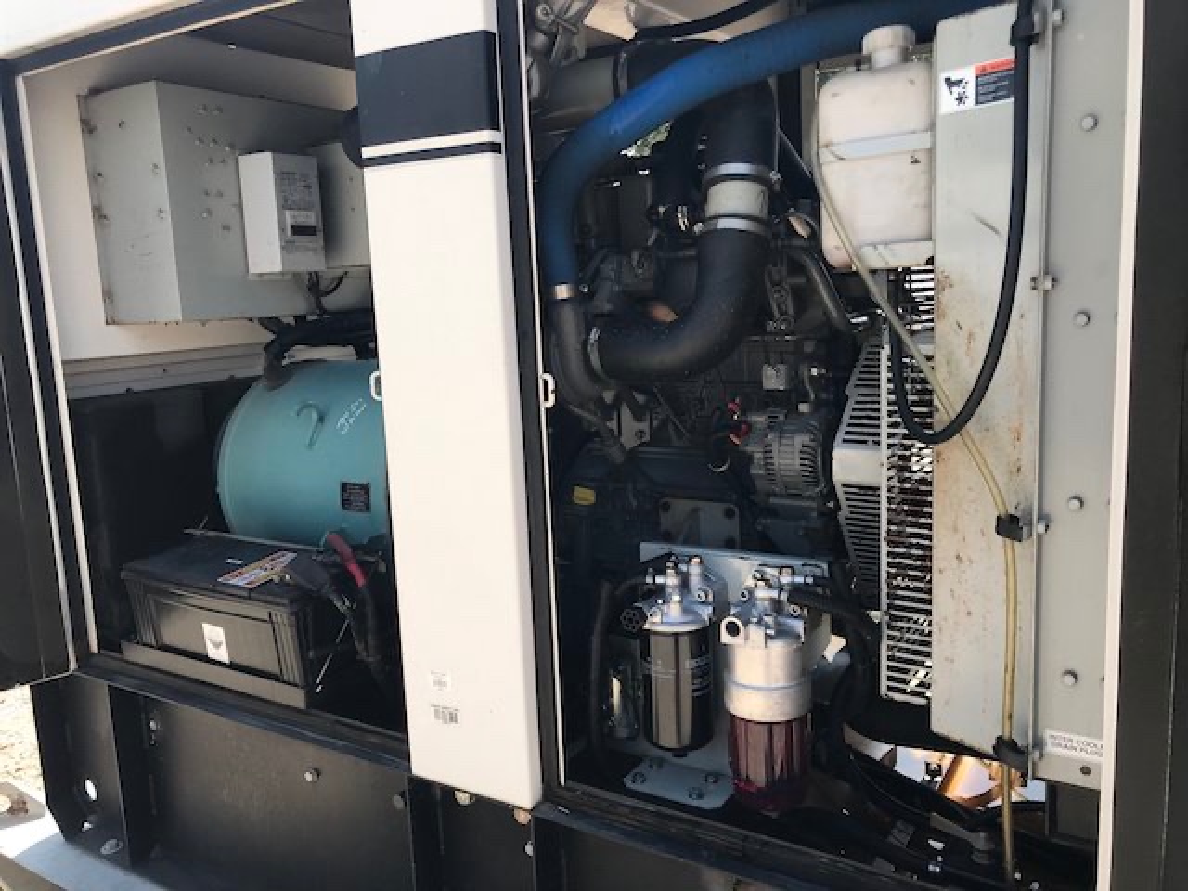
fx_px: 961
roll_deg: +2.4
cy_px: 446
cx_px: 594
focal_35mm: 28
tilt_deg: -9.5
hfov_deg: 63.4
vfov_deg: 49.7
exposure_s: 1/939
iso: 20
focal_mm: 3.99
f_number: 1.8
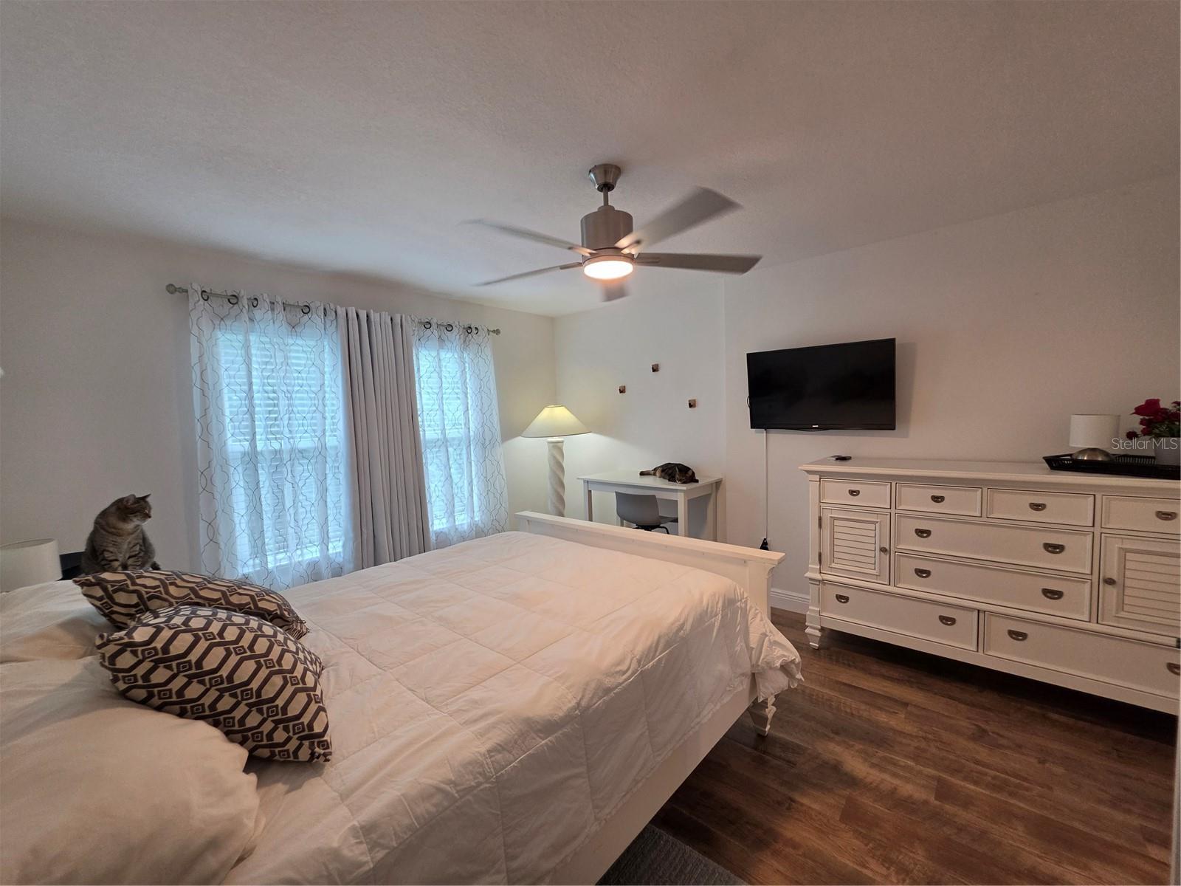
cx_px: 590
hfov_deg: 106.2
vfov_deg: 89.9
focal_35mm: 13
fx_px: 444
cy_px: 443
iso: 160
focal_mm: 2.2
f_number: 1.9
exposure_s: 1/120
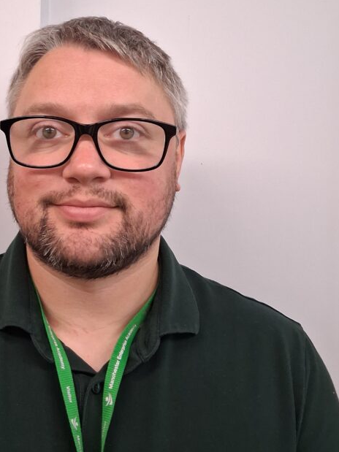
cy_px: 149
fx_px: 562
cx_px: 81
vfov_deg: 43.2
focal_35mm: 43
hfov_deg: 32.9
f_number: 1.8
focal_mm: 3.98
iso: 400
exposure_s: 1/60
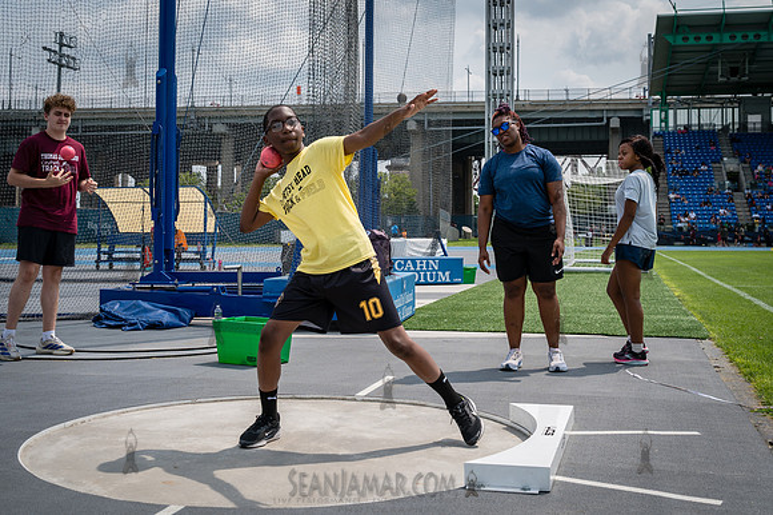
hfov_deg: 45.5
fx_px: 921
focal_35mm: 43
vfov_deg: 31.1
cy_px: 202
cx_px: 385
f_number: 5
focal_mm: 35
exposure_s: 1/800
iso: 100
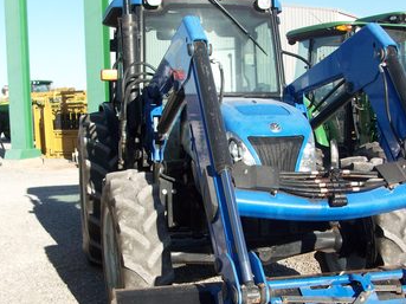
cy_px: 192
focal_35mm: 54
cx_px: 238
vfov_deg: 26.9
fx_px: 633
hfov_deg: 35.5
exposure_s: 1/658
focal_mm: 5.7
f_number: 2.8
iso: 64
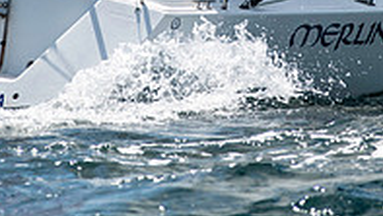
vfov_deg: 2.0
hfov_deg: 3.5
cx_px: 161
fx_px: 6258
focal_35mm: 616
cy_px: -120
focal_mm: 200
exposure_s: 1/1250
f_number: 5
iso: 160
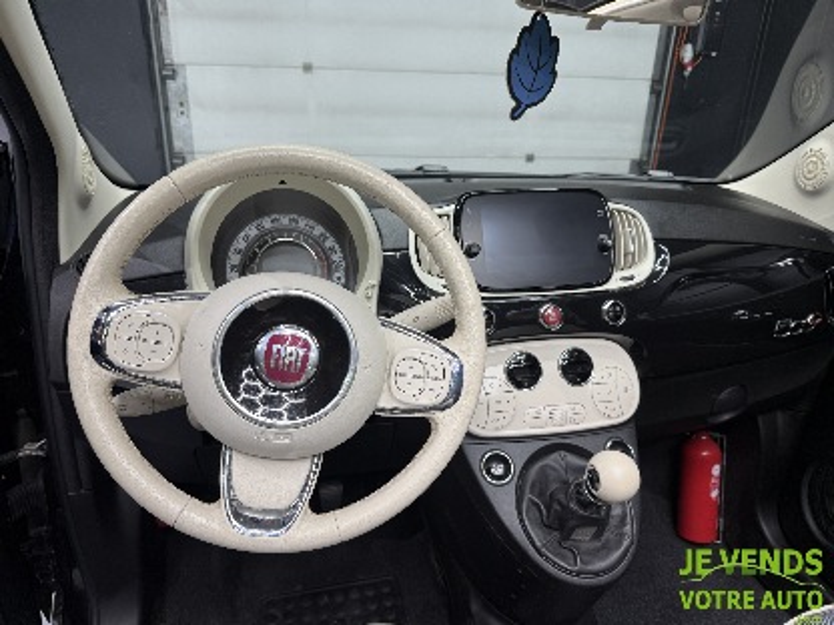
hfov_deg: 71.6
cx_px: 417
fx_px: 578
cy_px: 312
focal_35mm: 24
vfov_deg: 56.8
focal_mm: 6.76
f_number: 1.78
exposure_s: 1/50
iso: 125
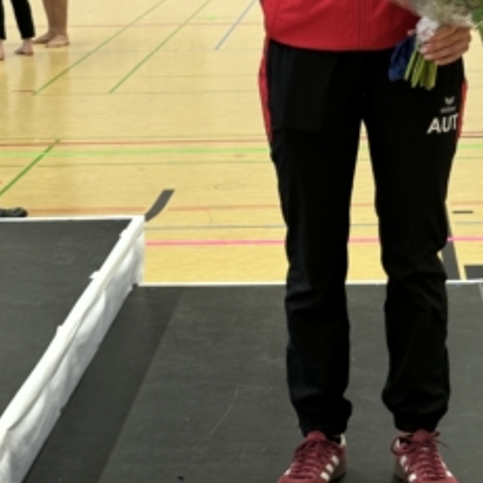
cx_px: 330
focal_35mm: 110
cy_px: 102
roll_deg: +0.1
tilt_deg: -7.2
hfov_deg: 15.8
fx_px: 1736
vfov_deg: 15.7
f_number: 1.78
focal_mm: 6.86
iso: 80
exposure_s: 1/50
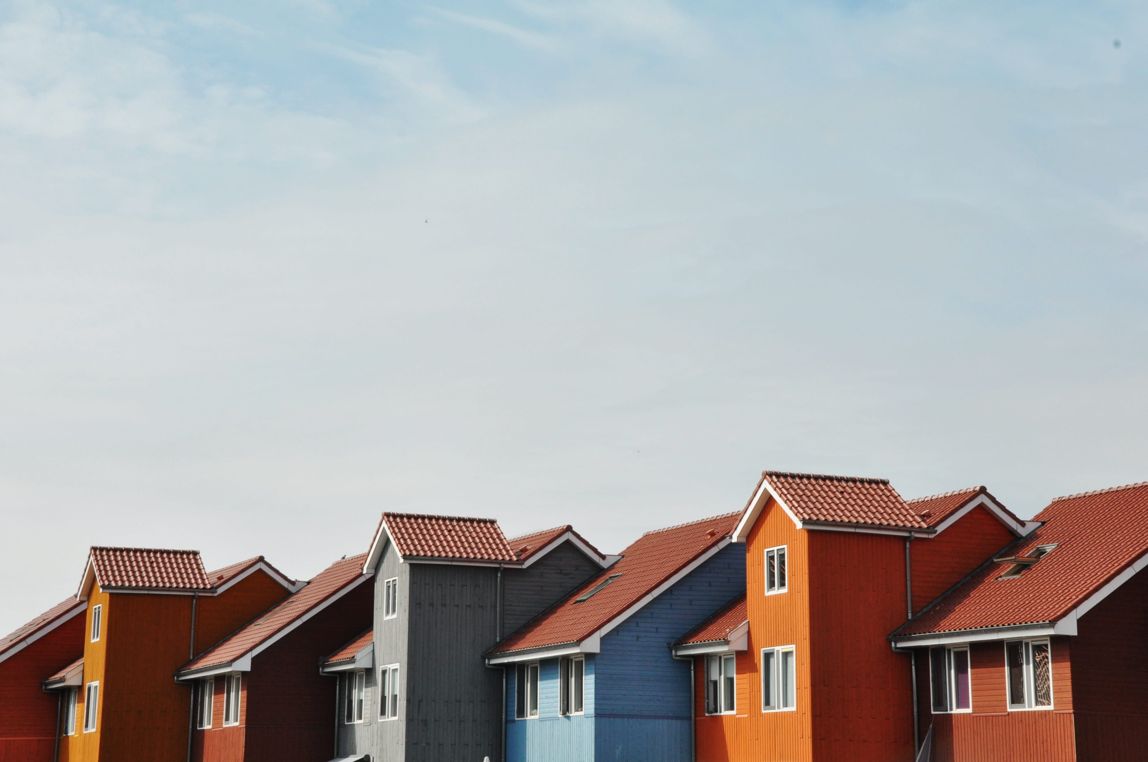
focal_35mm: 72
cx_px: 574
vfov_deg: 18.9
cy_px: 381
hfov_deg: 28.1
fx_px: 2293
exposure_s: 1/320
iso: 800
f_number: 18
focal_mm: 48
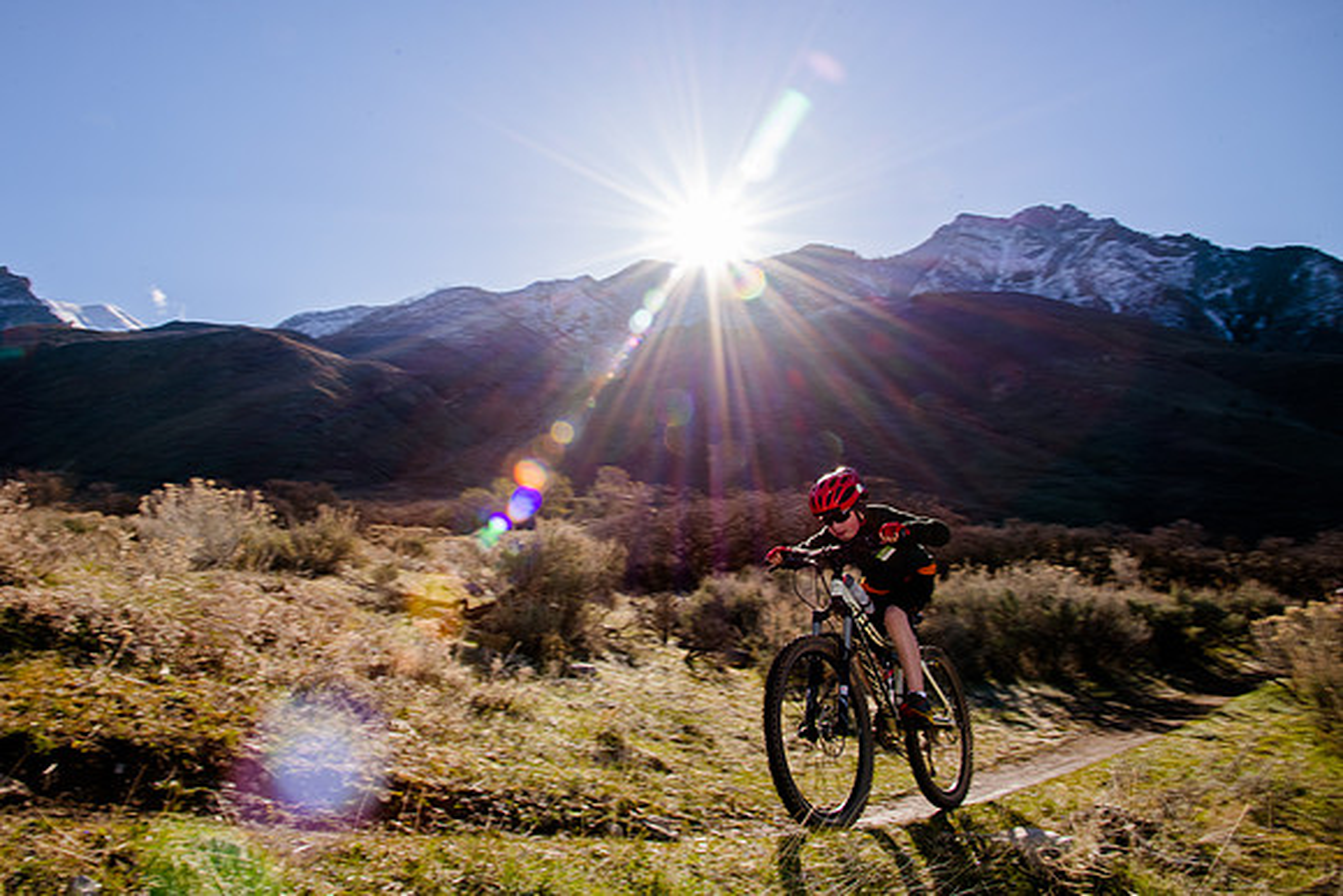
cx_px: 587
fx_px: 1008
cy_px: 392
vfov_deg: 47.8
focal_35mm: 27
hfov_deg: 67.1
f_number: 18
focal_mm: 24
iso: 250
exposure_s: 1/125
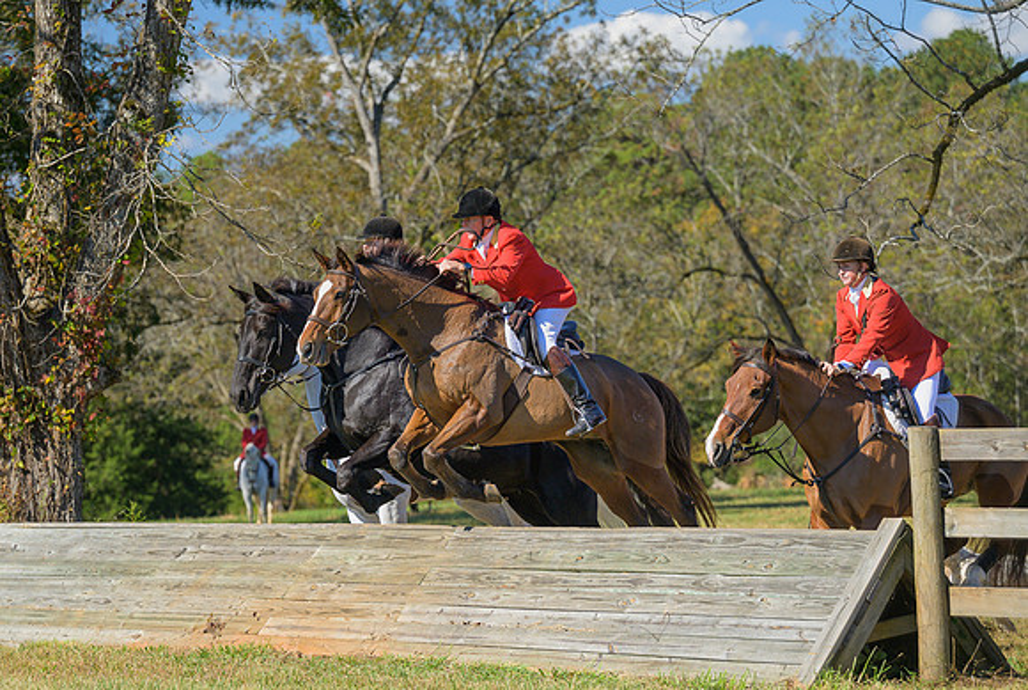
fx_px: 4212
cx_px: 454
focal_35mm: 147
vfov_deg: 9.4
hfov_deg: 13.9
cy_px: 302
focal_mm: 120
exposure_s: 1/1000
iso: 200
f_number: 4
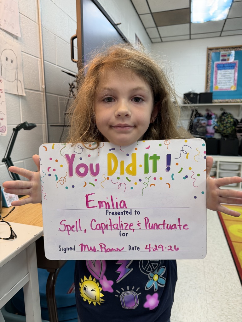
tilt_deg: -9.7
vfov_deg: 71.6
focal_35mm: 24
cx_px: 121
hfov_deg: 56.8
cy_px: 161
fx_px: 224
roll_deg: +0.2
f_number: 1.78
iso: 160
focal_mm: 6.76
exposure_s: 1/60
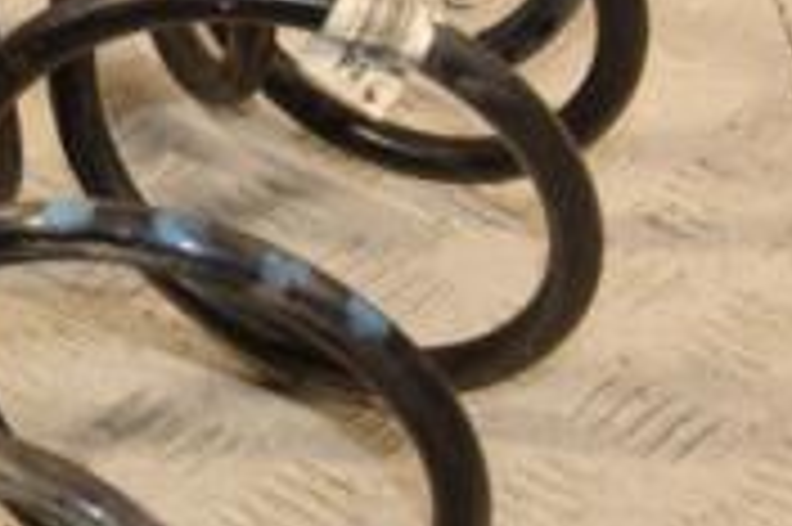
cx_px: -68
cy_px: 135
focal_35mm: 164
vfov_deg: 8.3
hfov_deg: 12.3
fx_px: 3605
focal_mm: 32
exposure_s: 1/200
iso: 800
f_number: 6.3
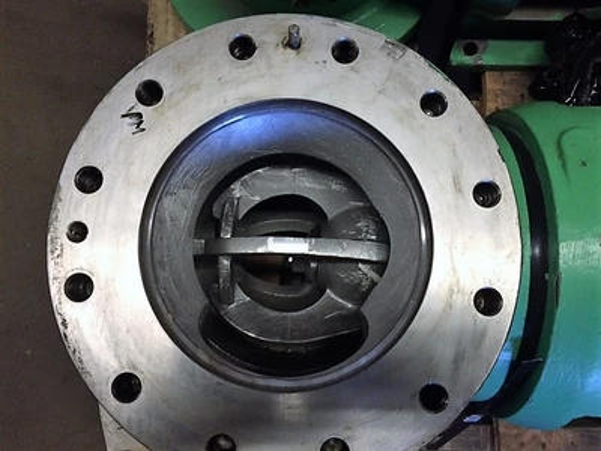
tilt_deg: -80.9
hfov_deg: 61.7
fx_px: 503
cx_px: 300
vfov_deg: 48.2
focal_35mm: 29
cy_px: 226
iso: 250
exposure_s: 1/30
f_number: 2.2
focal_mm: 4.15
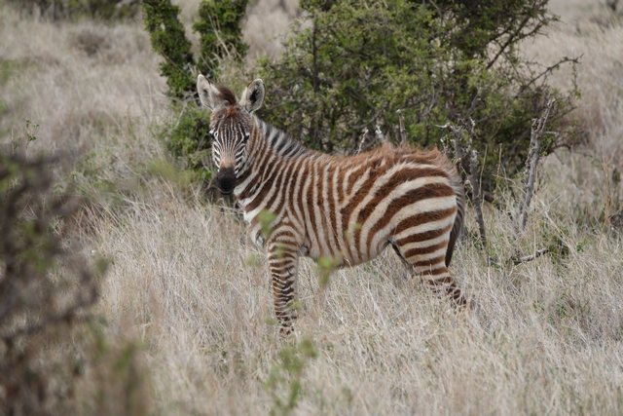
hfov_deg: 5.0
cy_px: 208
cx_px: 312
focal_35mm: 412
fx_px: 7131
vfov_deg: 3.3
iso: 100
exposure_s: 1/200
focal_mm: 151.11
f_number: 5
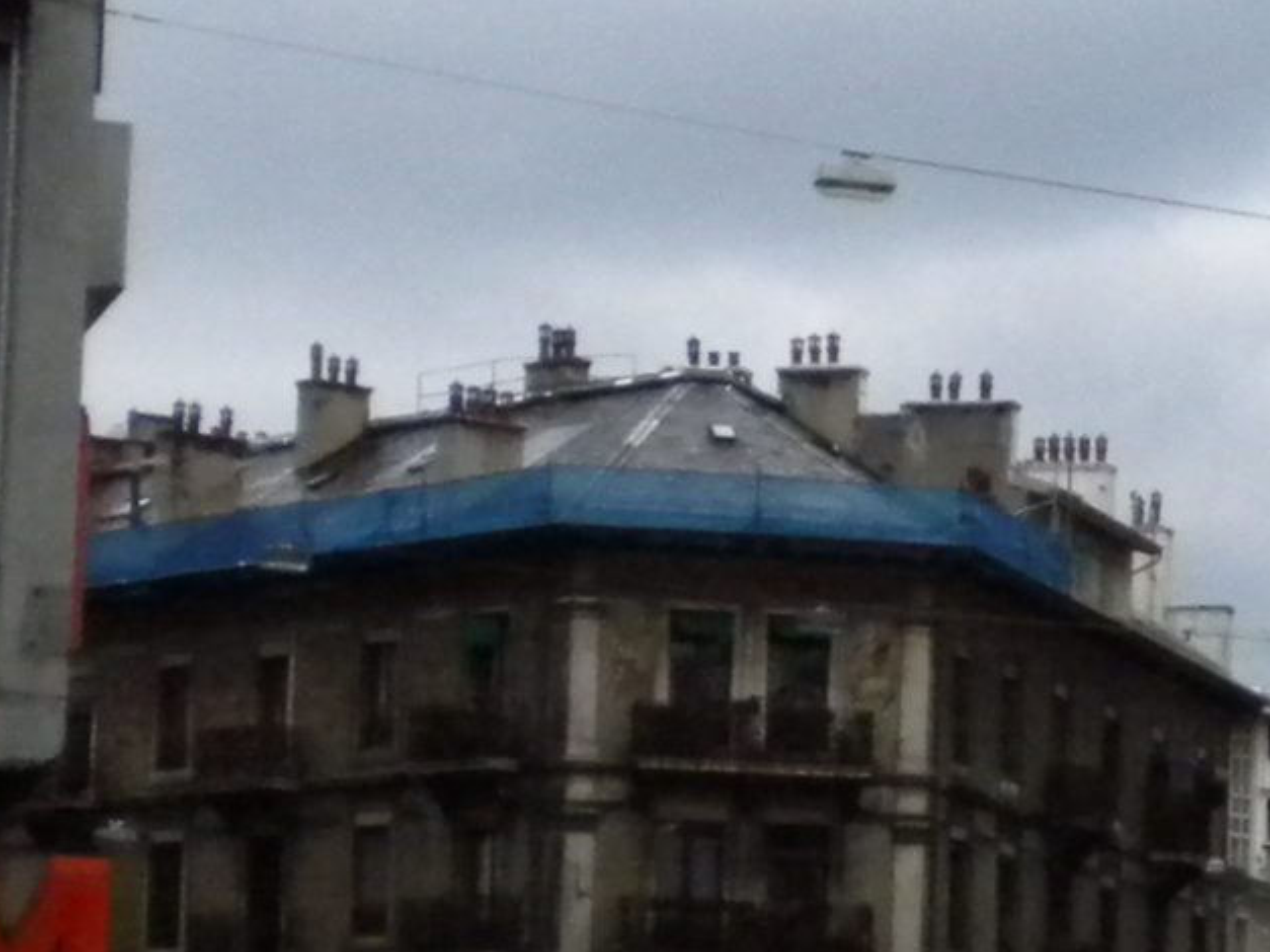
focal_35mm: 143
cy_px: 725
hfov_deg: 13.6
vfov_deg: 10.3
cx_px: 1205
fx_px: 5245
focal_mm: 6.3
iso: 400
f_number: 3.1
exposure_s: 1/560
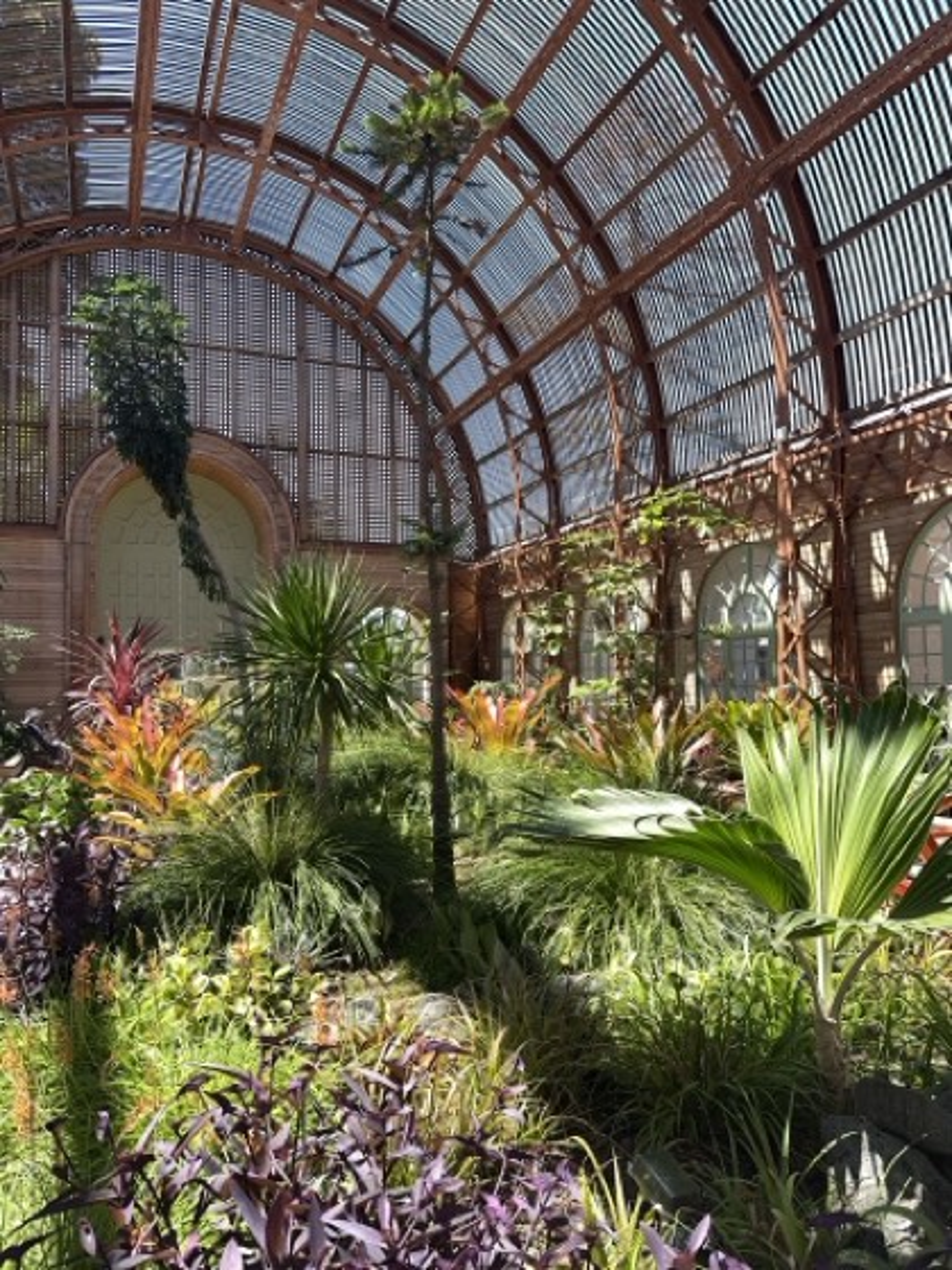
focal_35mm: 24
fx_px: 880
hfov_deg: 56.8
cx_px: 476
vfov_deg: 71.6
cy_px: 635
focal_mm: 6.86
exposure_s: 1/615
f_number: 1.78
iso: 50
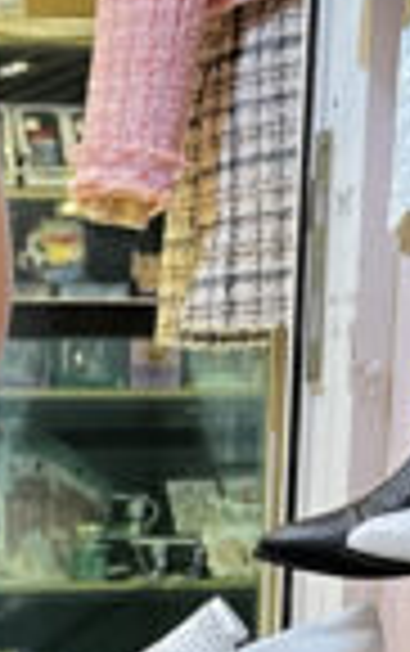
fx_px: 2709
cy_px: 1187
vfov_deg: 12.5
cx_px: -482
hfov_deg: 8.1
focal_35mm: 152
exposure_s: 1/50
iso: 320
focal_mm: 5.1
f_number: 1.6
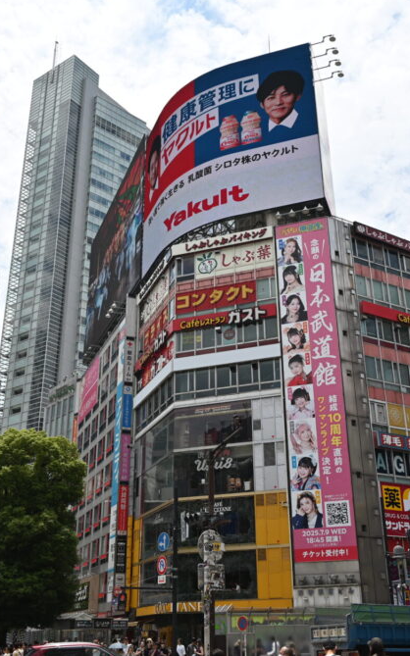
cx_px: 225
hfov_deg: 32.7
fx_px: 697
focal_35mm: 39
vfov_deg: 50.4
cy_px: 322
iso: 100
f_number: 8
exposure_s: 1/500
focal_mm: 25
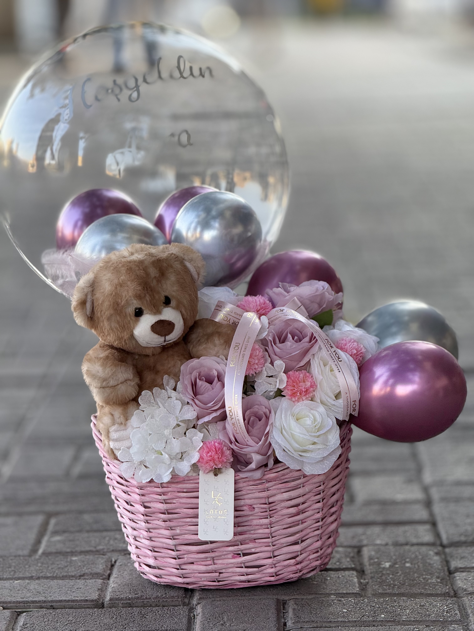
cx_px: 237
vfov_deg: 16.4
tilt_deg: -7.3
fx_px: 2191
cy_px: 316
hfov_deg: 12.3
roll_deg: -0.8
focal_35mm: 120
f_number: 2.8
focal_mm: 15.66
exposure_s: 1/99
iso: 64
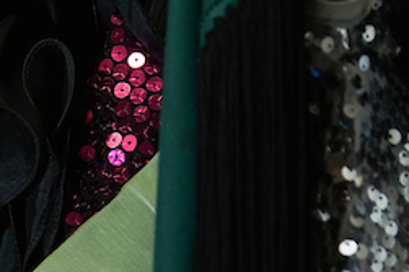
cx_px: -347
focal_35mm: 225
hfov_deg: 8.8
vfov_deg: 6.0
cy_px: 531
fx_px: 2554
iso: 200
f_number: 4.5
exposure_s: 1/60
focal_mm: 47
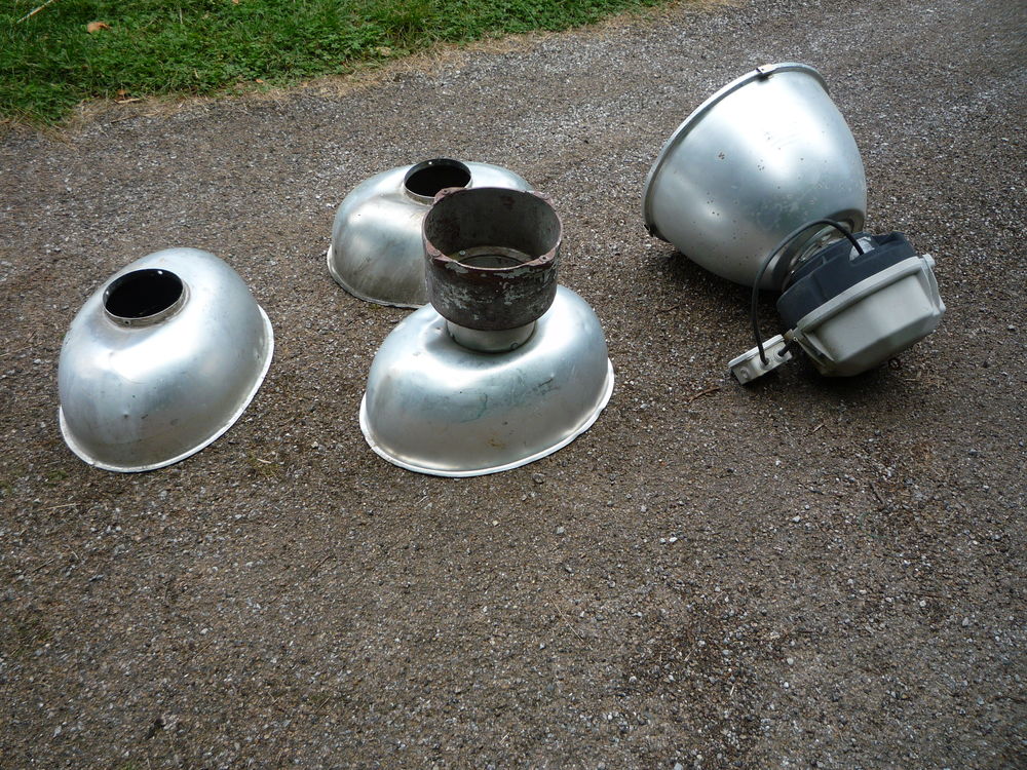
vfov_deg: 46.8
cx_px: 514
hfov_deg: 60.0
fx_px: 890
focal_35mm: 30
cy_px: 385
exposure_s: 1/200
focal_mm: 5.2
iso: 100
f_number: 4
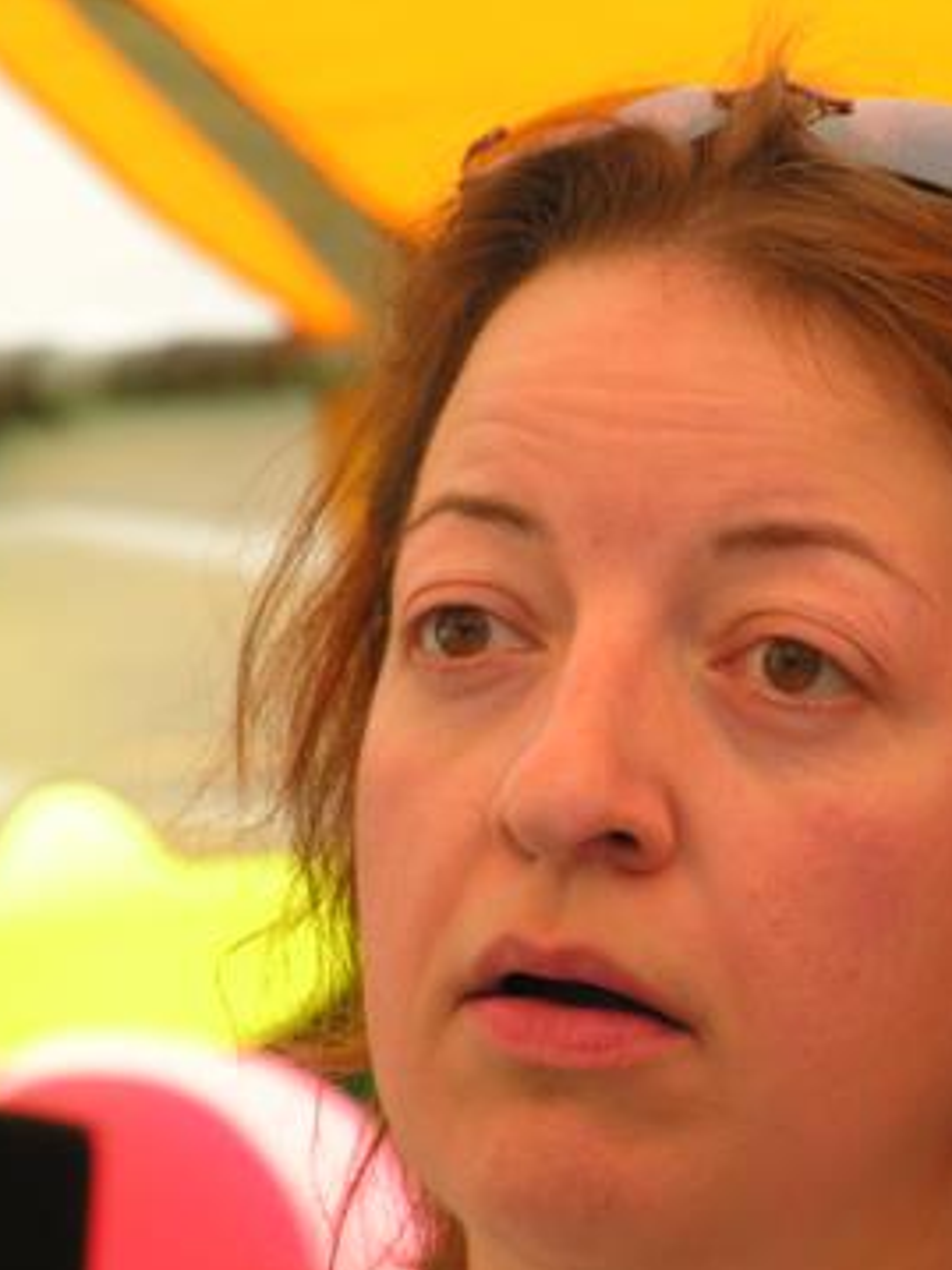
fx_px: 13686
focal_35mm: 373
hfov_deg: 4.0
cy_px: 842
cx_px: 534
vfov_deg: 5.3
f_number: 5.3
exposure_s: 1/77.3
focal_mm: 71
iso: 50
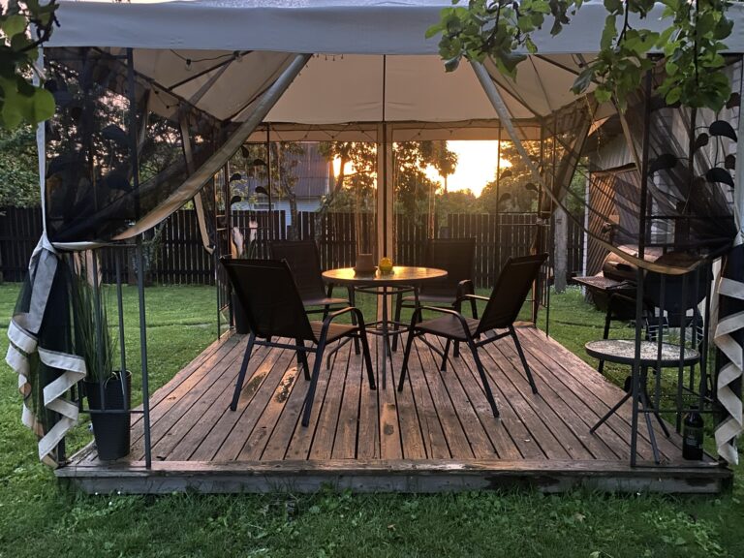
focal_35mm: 26
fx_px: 559
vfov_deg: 53.1
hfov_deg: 67.3
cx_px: 372
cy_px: 279
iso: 500
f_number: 1.8
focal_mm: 4.25
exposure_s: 1/12
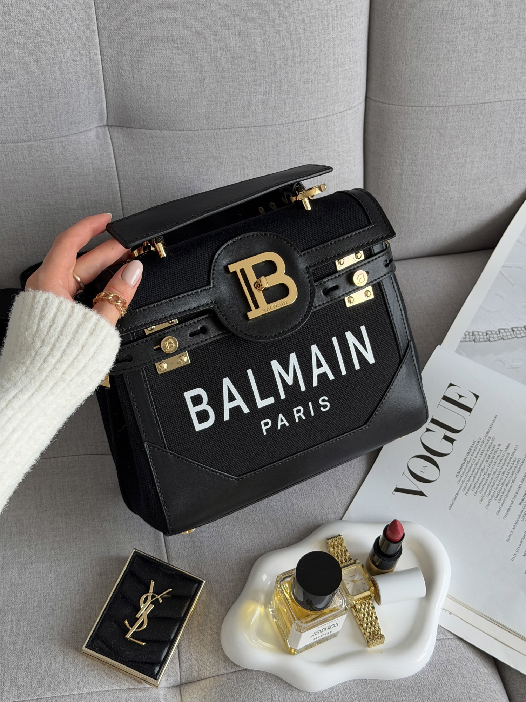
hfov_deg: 30.3
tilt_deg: -54.8
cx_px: 263
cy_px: 351
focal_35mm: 48
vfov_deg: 39.7
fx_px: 972
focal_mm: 6.76
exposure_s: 1/176
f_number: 1.78
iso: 50
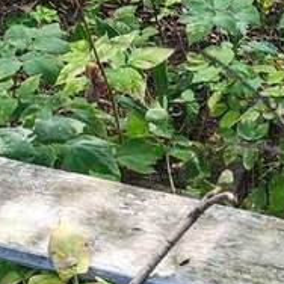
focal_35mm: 125
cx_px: 35
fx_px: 1160
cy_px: -157
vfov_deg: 13.1
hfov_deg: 13.8
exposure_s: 1/100
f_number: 1.75
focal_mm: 4.77
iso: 119
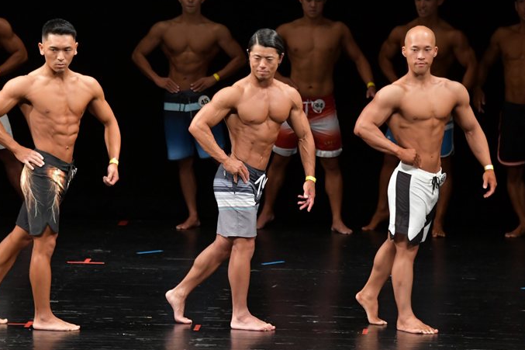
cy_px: 177
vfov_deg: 4.4
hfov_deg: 6.7
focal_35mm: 309
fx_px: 4505
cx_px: 266
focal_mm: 180
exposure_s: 1/400
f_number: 5.6
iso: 3200
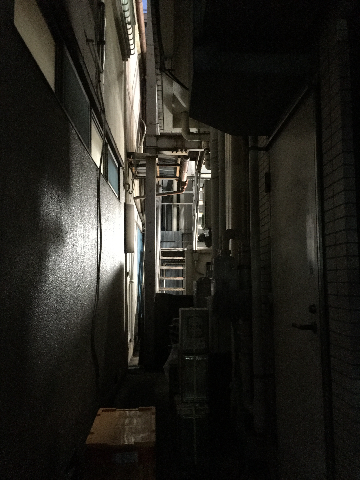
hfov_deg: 48.2
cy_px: 240
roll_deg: -0.7
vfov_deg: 61.7
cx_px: 180
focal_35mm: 29
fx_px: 402
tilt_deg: +6.1
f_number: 2.2
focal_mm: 4.15
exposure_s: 1/4
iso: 500
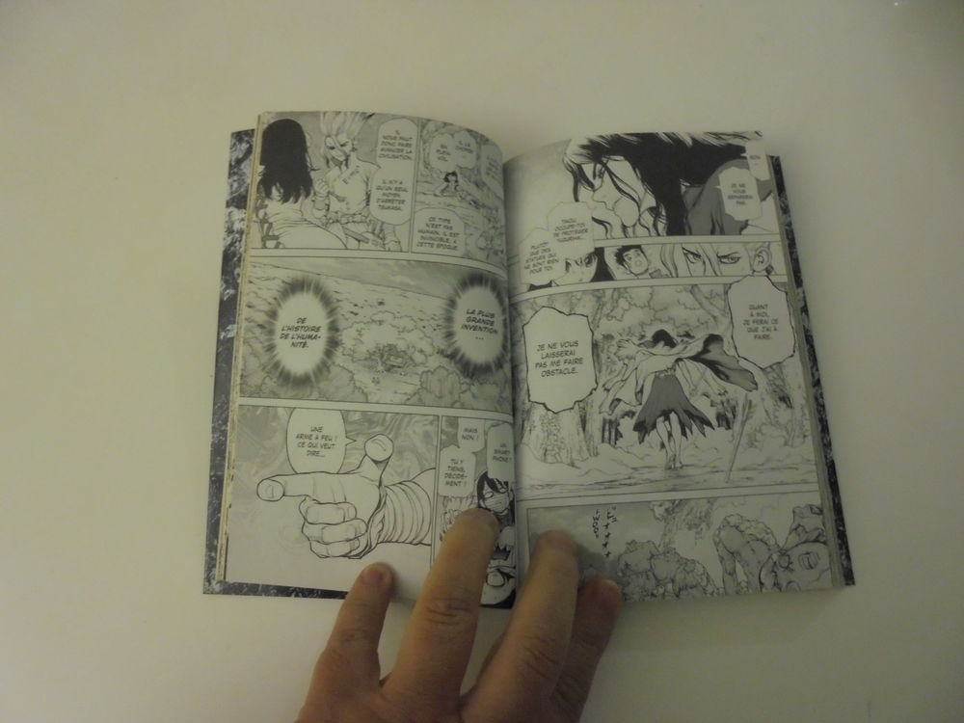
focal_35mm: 26
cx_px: 482
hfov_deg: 67.3
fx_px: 724
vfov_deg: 53.1
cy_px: 362
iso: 400
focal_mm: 4.6
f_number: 3.5
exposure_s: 1/30
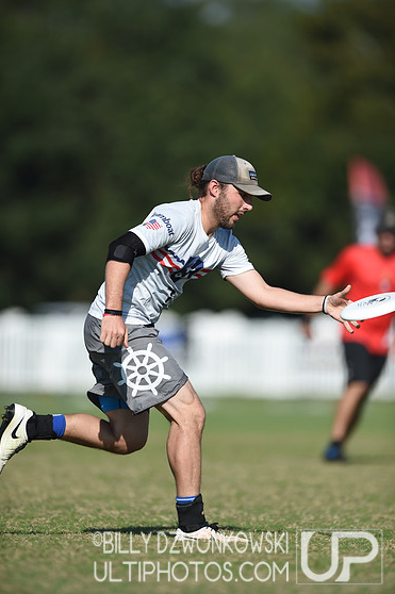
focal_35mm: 416
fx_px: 6859
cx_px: 194
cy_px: 290
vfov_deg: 5.0
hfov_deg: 3.3
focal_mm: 400
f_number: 3.5
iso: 100
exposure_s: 1/2500
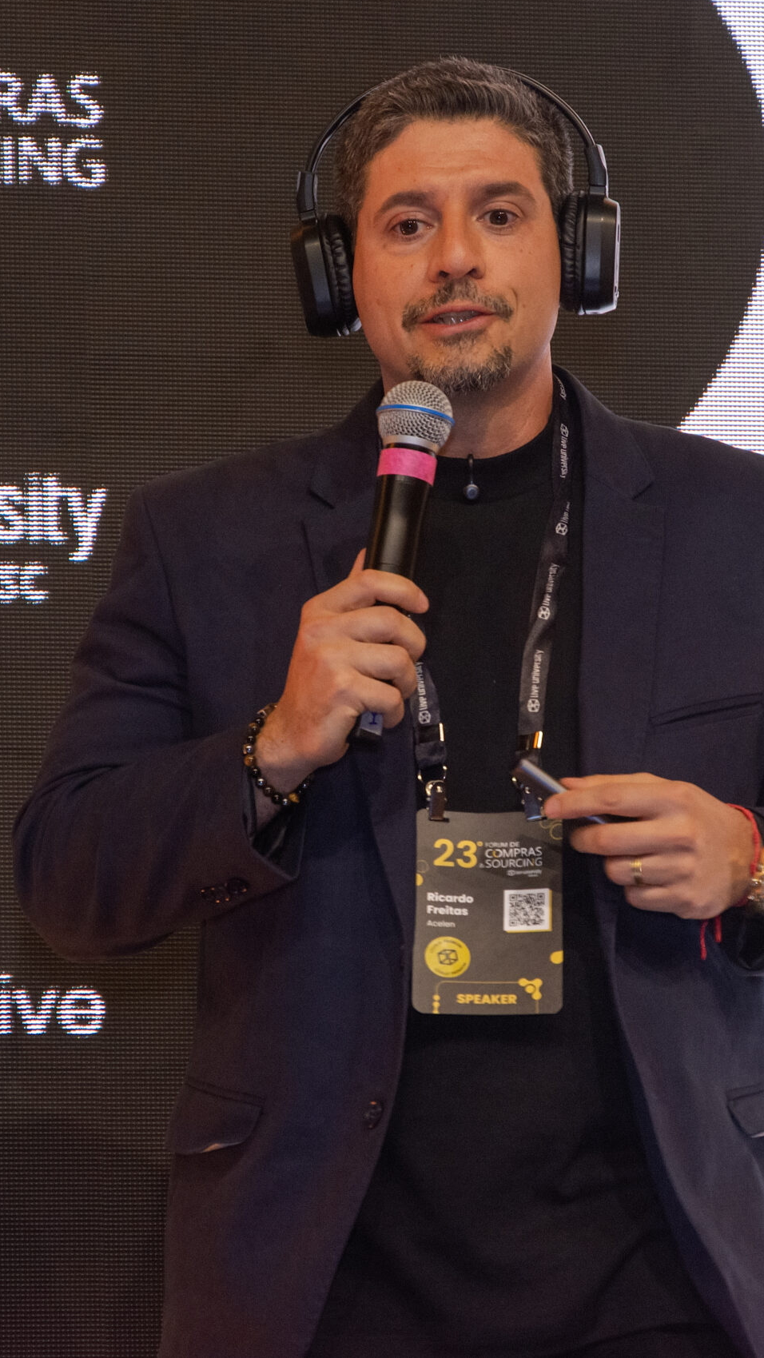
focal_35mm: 232
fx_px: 8353
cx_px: 490
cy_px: 677
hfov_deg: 5.2
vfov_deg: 9.3
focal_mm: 98
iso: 1600
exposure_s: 1/60
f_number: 5.6
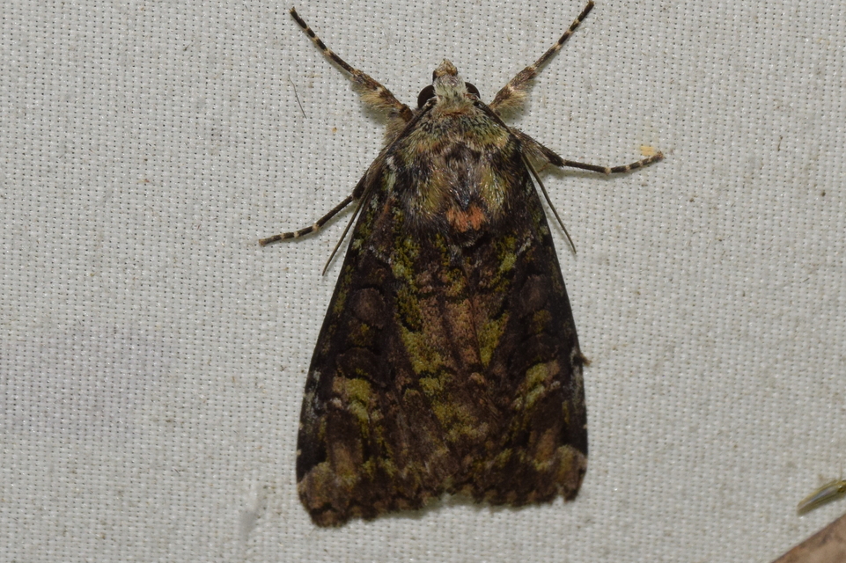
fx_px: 4933
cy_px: 282
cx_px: 423
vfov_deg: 6.5
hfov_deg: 9.8
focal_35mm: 210
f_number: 14
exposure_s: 1/160
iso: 500
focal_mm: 140
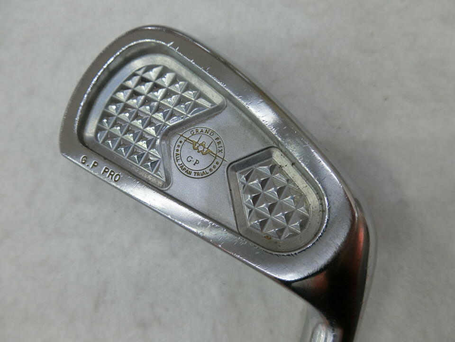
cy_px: 171
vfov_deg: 54.9
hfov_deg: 69.4
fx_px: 329
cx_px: 228
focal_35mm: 25
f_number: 2.8
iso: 100
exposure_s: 1/125
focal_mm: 5.4
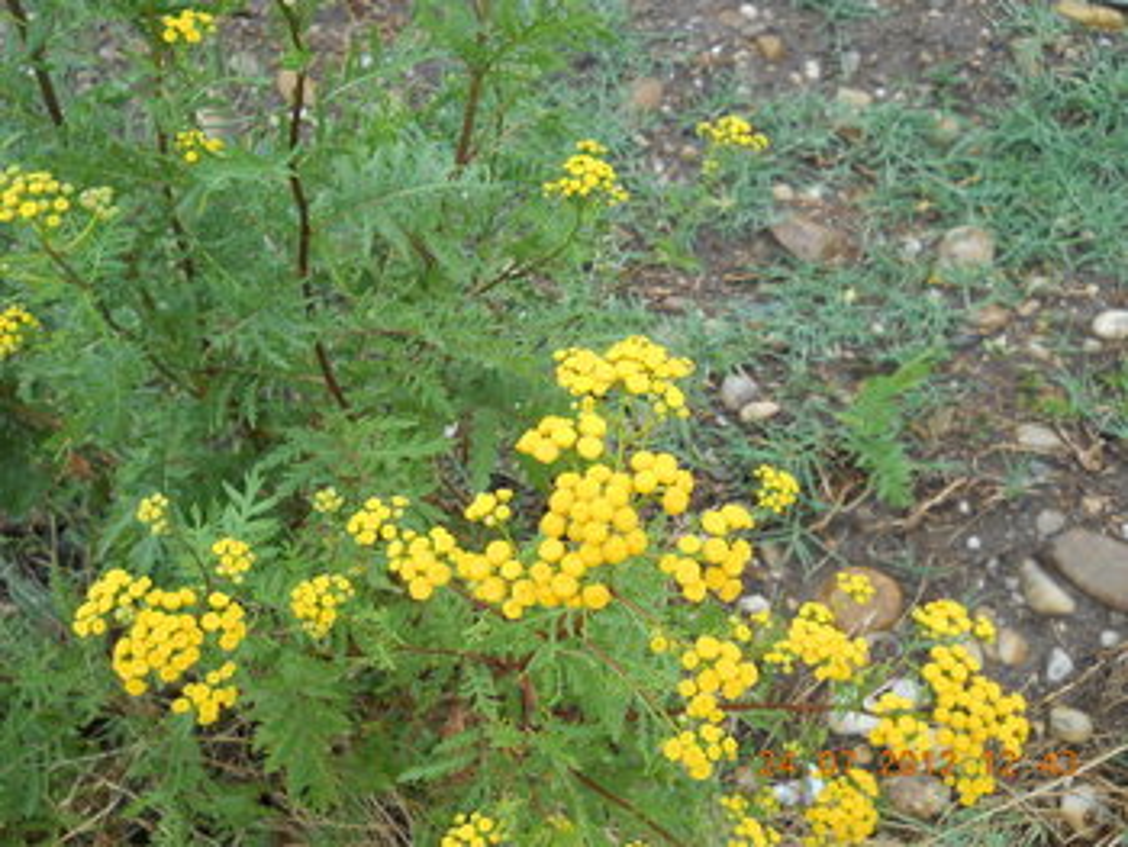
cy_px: 424
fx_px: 1337
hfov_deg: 45.7
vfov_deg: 35.2
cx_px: 564
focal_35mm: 41
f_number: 3.1
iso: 80
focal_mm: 6.72
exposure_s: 1/80
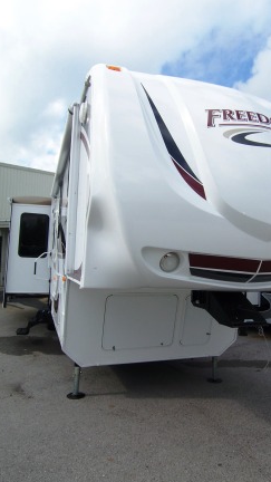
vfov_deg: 71.9
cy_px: 248
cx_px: 176
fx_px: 332
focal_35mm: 26
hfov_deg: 43.9
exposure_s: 1/200
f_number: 5.6
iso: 64
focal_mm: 3.8
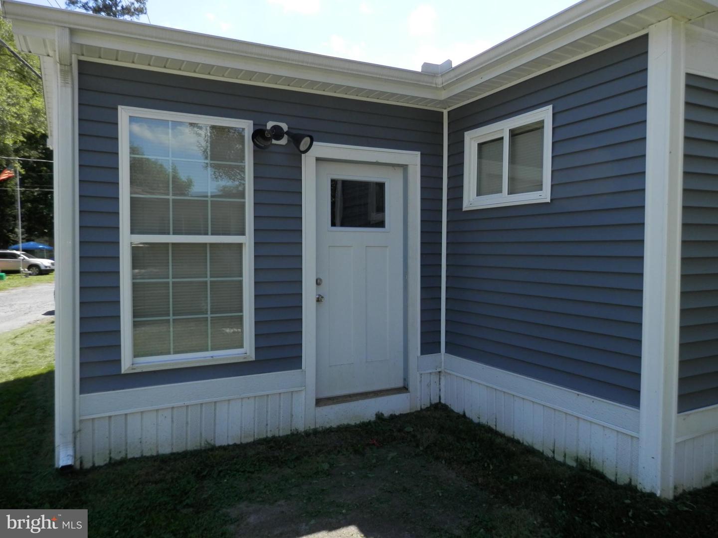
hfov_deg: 69.4
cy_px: 269
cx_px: 359
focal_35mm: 25
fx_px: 519
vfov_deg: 54.9
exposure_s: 1/500
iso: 80
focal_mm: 4.5
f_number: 3
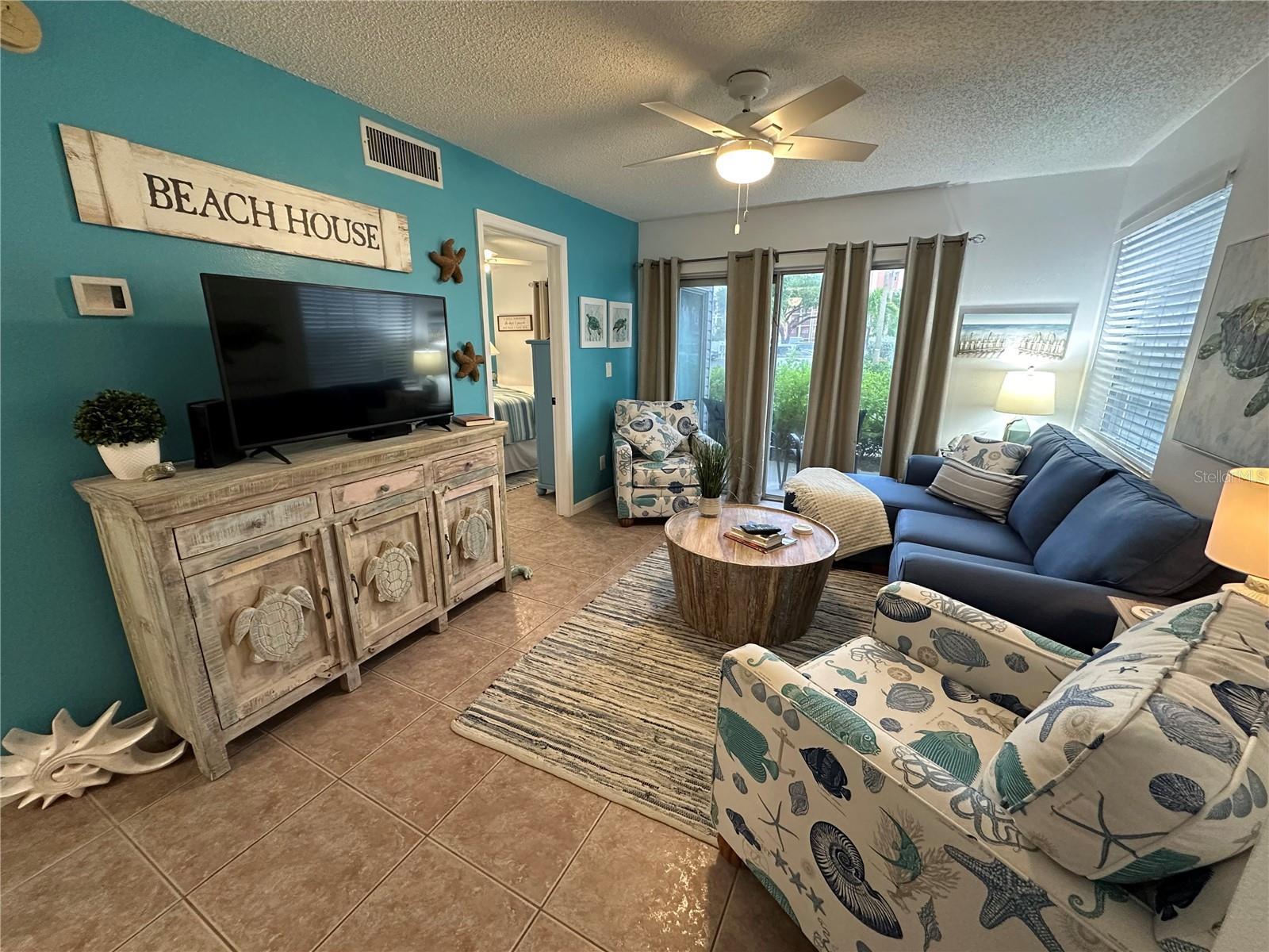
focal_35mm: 14
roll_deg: -0.4
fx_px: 513
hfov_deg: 102.1
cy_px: 476
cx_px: 634
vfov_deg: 85.7
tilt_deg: -14.7
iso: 500
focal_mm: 2.22
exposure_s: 1/60
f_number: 2.2
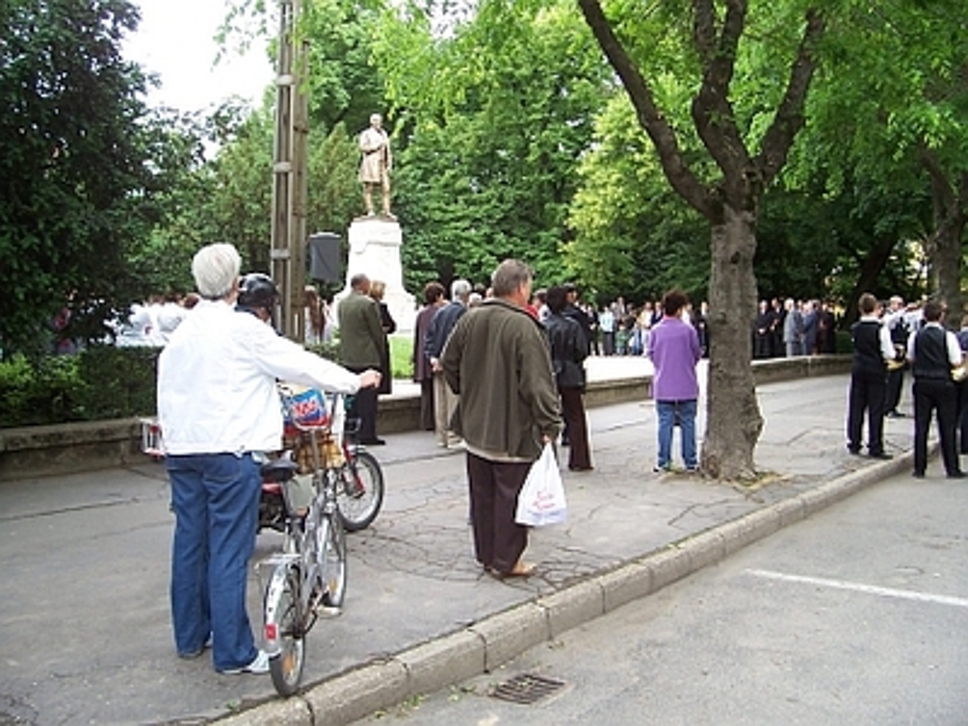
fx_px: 951
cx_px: 484
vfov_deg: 41.8
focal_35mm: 34
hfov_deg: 54.0
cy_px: 363
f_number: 2.7
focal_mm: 5.6
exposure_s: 1/125
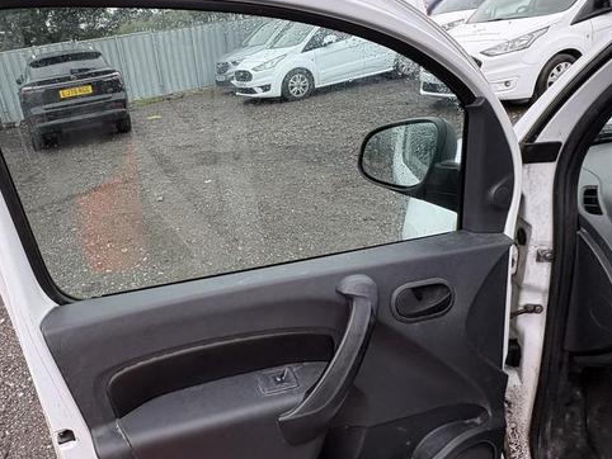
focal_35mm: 26
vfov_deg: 53.0
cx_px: 203
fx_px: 460
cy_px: 204
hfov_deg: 65.5
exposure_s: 1/226
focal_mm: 2.22
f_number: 2.2
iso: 50
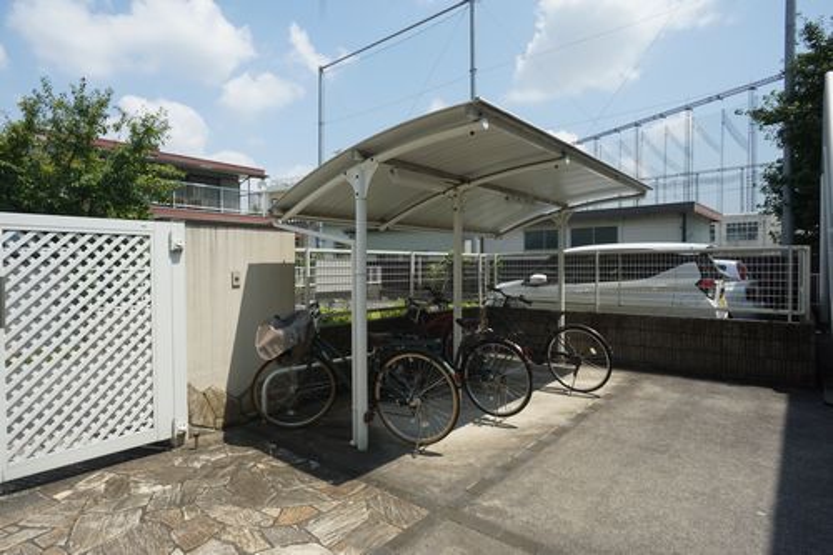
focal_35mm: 24
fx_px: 555
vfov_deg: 53.1
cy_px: 278
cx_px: 416
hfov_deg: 73.8
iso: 100
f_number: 11
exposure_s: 1/125
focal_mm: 16
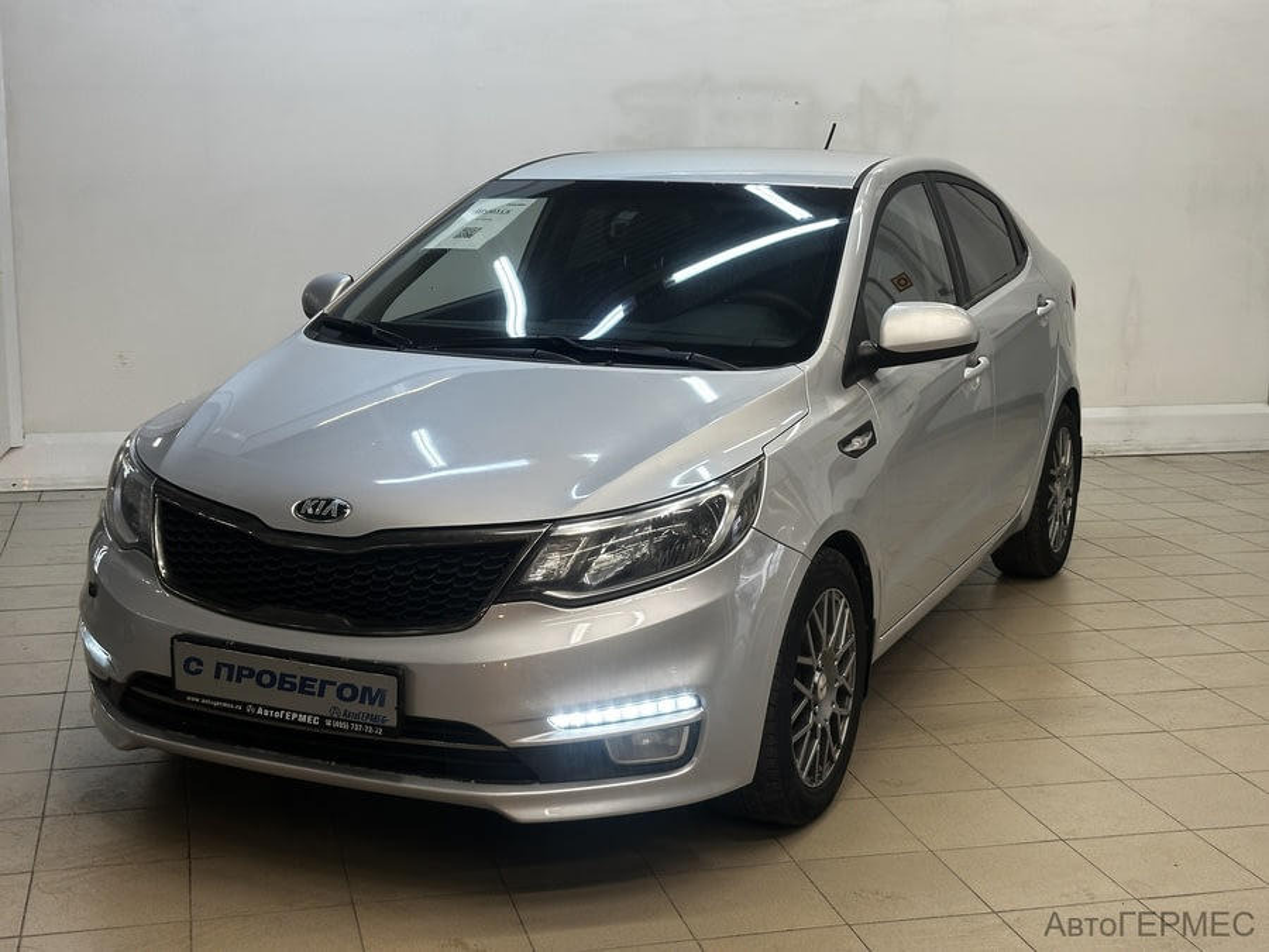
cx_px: 634
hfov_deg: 39.7
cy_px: 476
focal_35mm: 48
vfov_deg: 30.3
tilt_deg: -11.3
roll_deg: -0.9
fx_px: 1760
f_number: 1.78
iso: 50
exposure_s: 1/50
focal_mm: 6.86
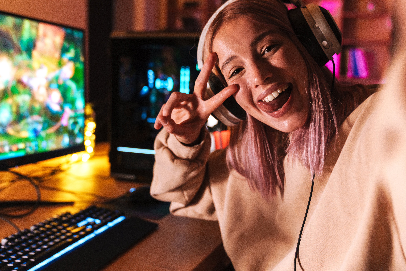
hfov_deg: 47.4
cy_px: 129
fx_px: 462
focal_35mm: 41
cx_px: 209
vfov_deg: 32.6
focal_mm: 34
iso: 1600
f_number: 2.8
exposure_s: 1/100
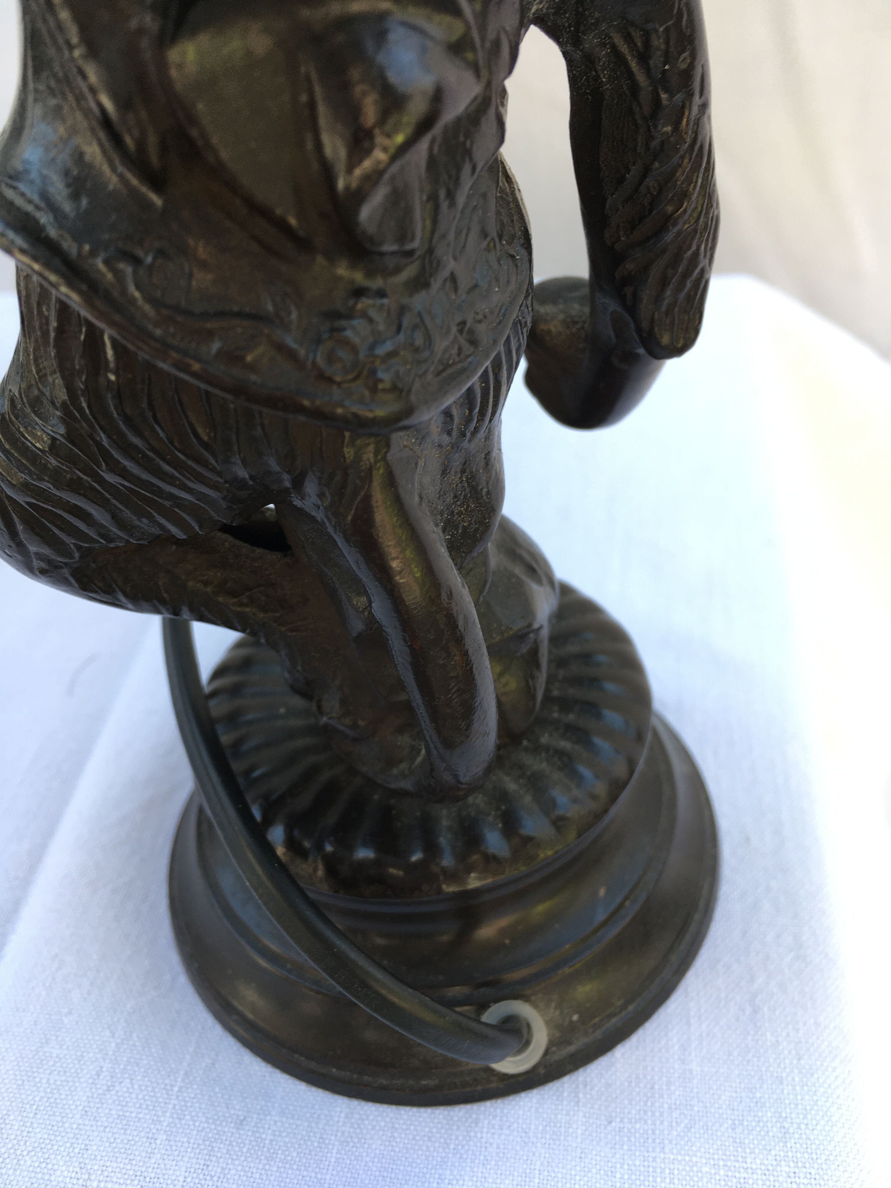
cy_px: 594
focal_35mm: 29
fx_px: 995
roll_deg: +8.0
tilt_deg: -40.1
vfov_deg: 61.7
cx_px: 446
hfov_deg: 48.2
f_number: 2.2
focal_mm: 4.15
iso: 32
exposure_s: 1/100
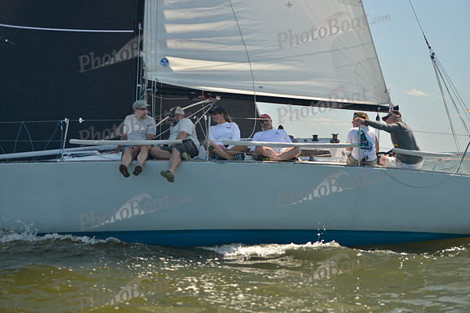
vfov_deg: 19.5
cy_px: 156
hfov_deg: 28.8
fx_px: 914
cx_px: 235
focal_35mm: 70
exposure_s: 1/1250
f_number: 3.2
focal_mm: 70
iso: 200
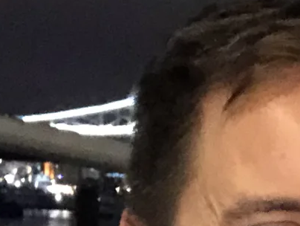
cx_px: 622
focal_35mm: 152
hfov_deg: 11.5
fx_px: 1319
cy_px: 361
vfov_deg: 9.5
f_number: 2.2
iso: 1000
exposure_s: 1/17
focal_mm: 2.87
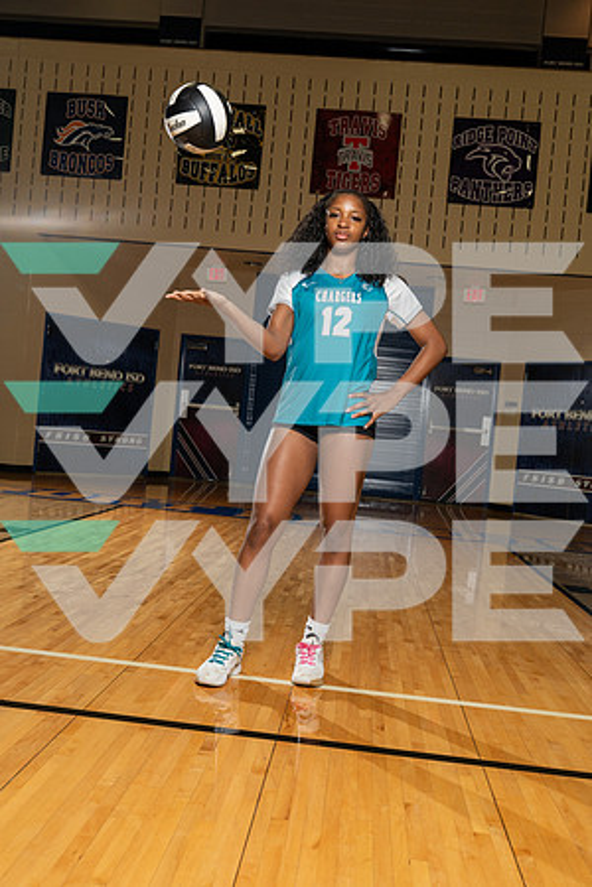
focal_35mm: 35
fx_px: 863
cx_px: 296
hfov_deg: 37.9
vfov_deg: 54.4
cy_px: 444
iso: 500
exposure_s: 1/250
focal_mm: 35
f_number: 5.6
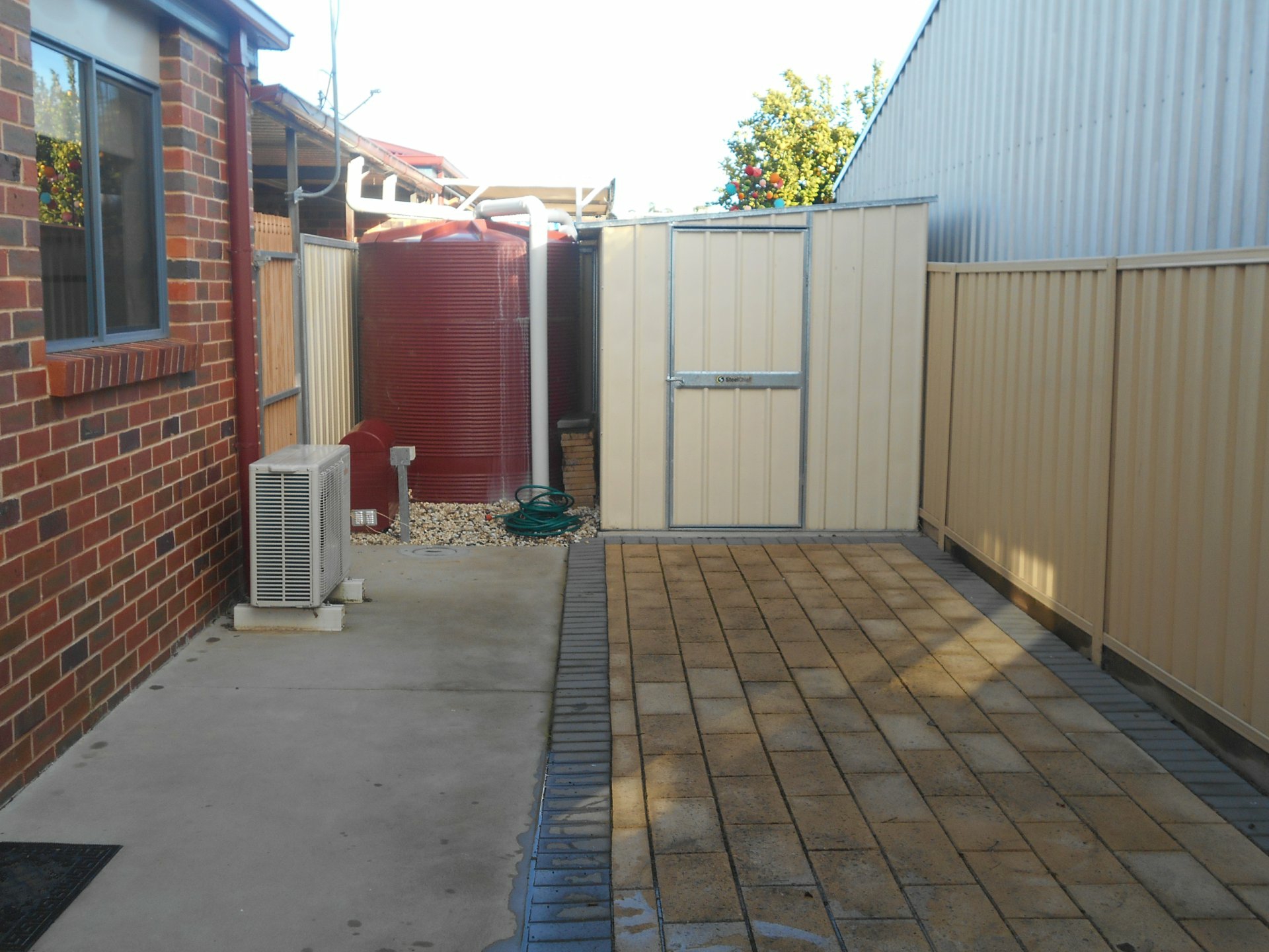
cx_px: 634
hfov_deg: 47.9
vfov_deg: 36.8
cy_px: 476
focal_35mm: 39
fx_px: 1430
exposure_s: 1/160
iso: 80
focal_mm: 6.7
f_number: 3.9
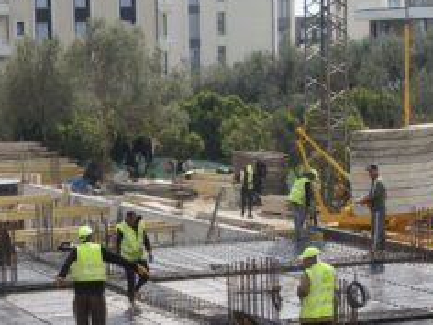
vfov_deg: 11.8
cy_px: 291
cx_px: 105
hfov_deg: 15.7
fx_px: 1564
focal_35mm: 125
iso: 100
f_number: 10
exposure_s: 1/160
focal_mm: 30
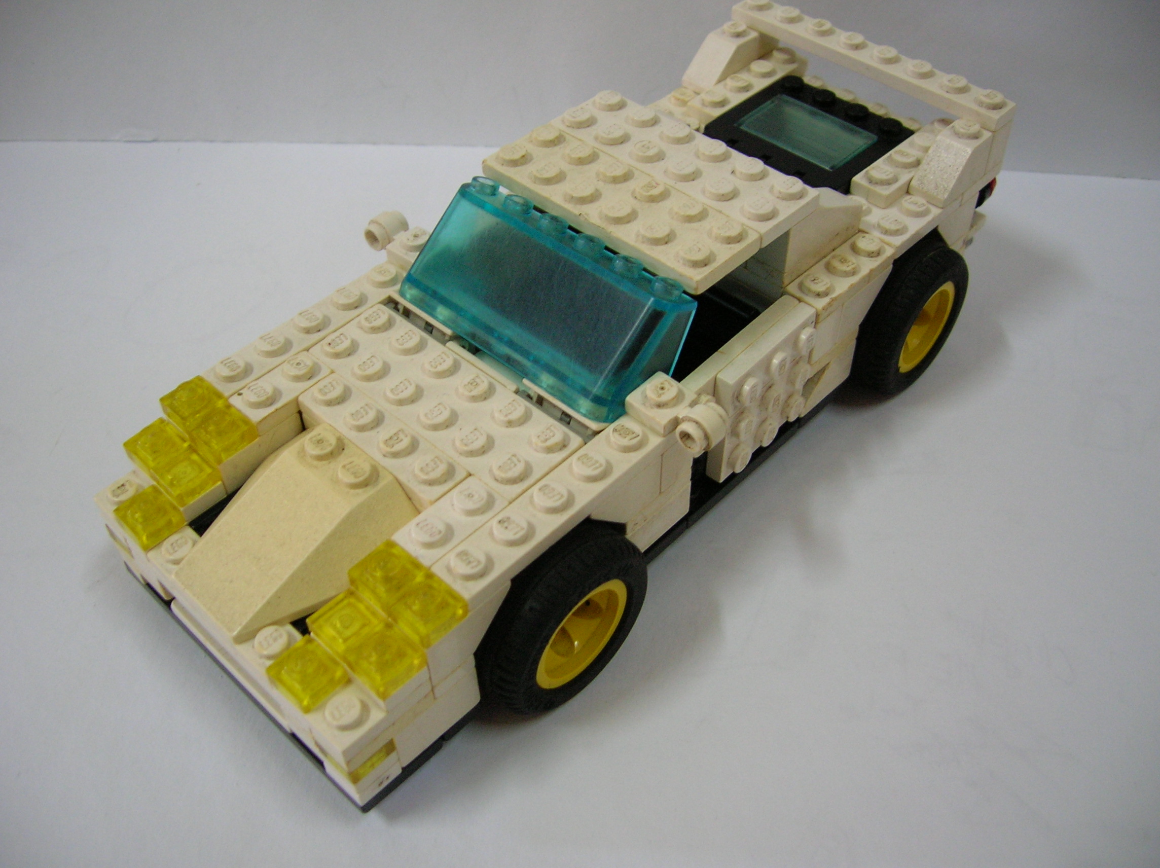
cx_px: 580
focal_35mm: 34
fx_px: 1138
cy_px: 434
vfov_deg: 41.7
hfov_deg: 54.0
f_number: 2.9
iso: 100
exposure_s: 1/8.2
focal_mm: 5.7
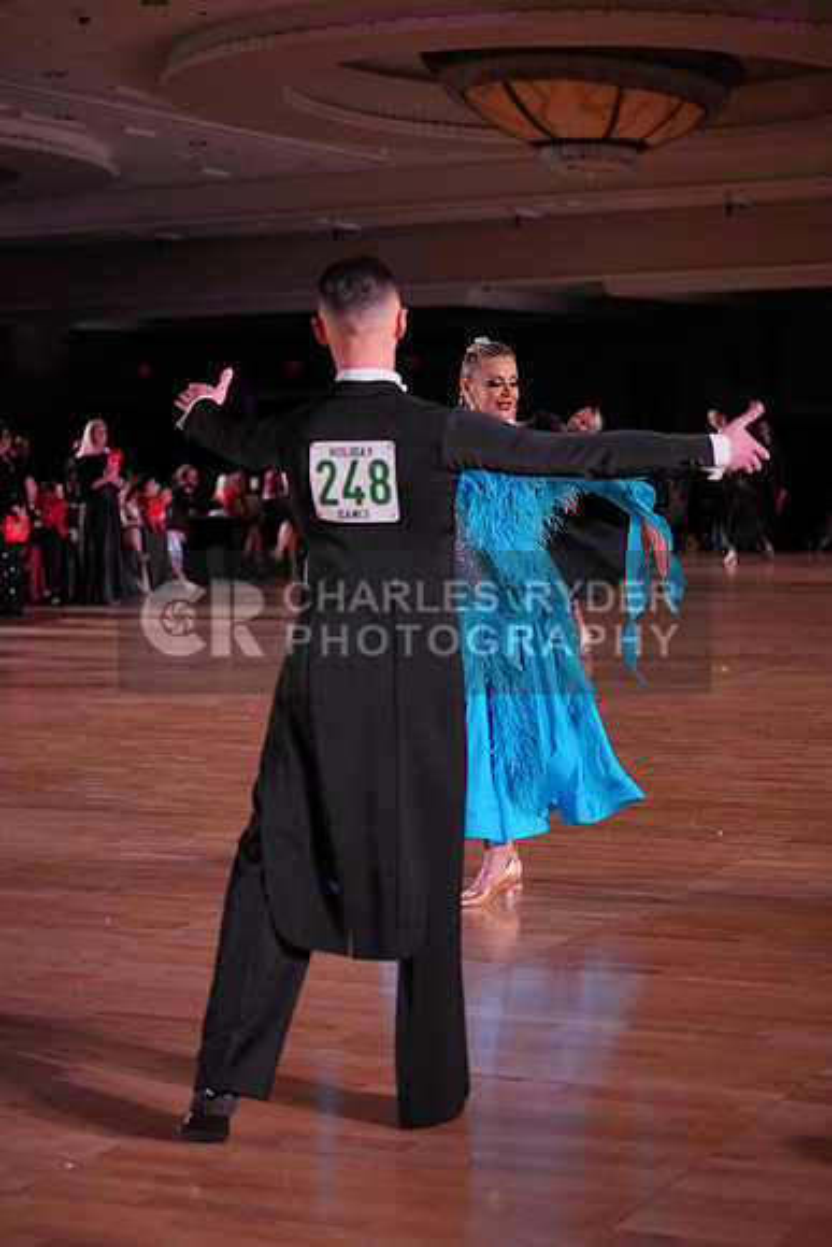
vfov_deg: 28.8
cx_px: 416
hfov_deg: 19.5
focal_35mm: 70
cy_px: 624
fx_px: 2425
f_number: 2.8
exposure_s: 1/400
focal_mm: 70
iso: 640
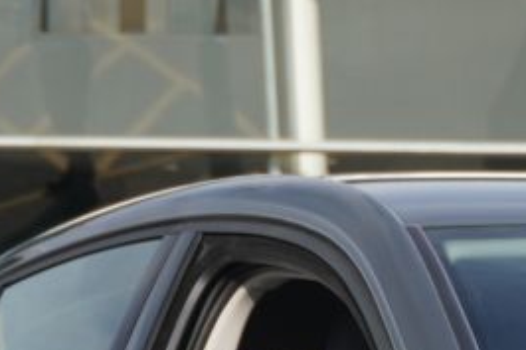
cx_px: 1090
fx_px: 5666
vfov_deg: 3.5
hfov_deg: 5.2
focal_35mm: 388
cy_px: 941
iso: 100
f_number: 5.6
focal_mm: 43
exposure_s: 1/200
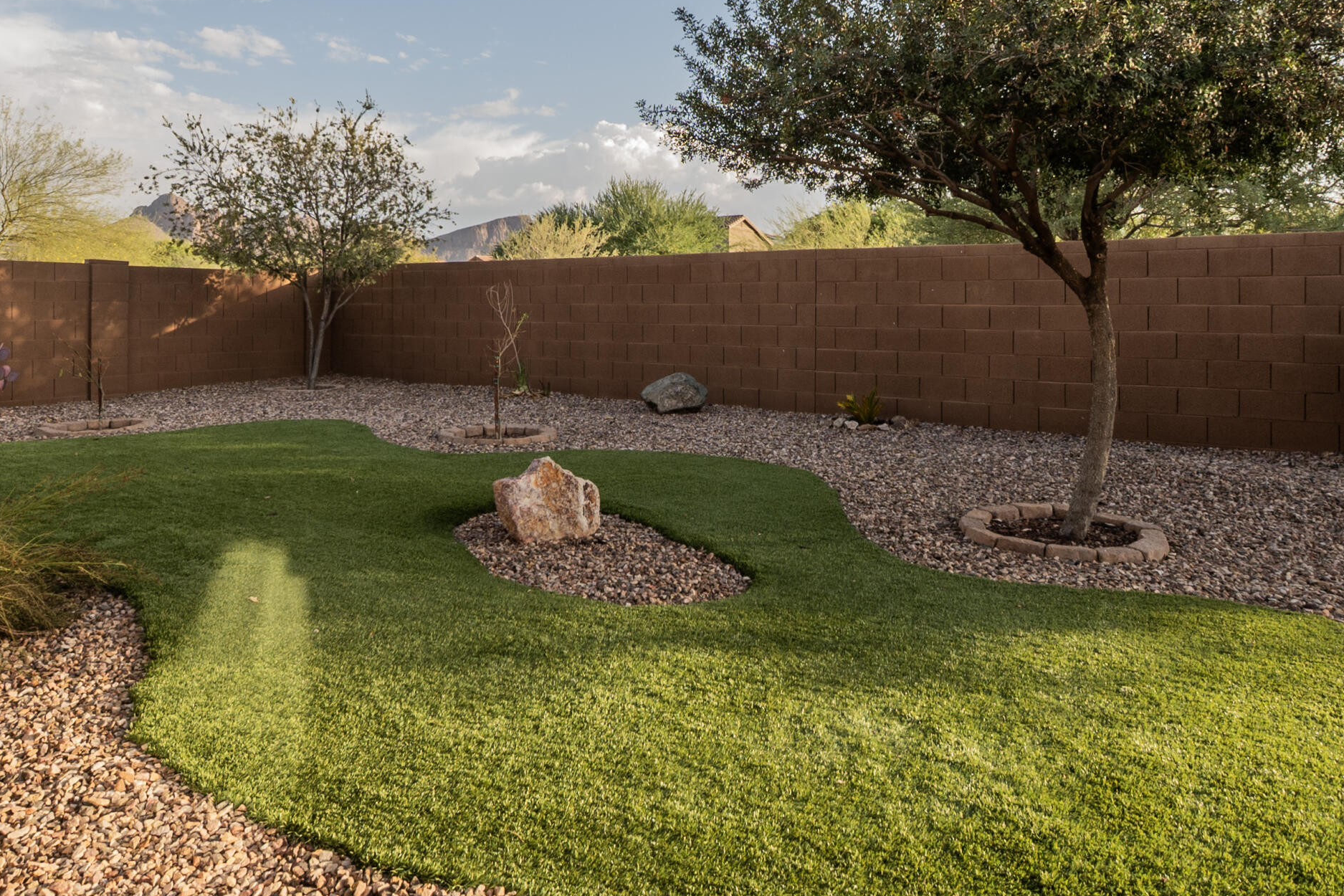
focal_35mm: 24
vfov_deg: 52.2
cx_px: 661
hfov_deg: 73.7
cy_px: 305
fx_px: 896
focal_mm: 10
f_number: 11
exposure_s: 1/80
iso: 200
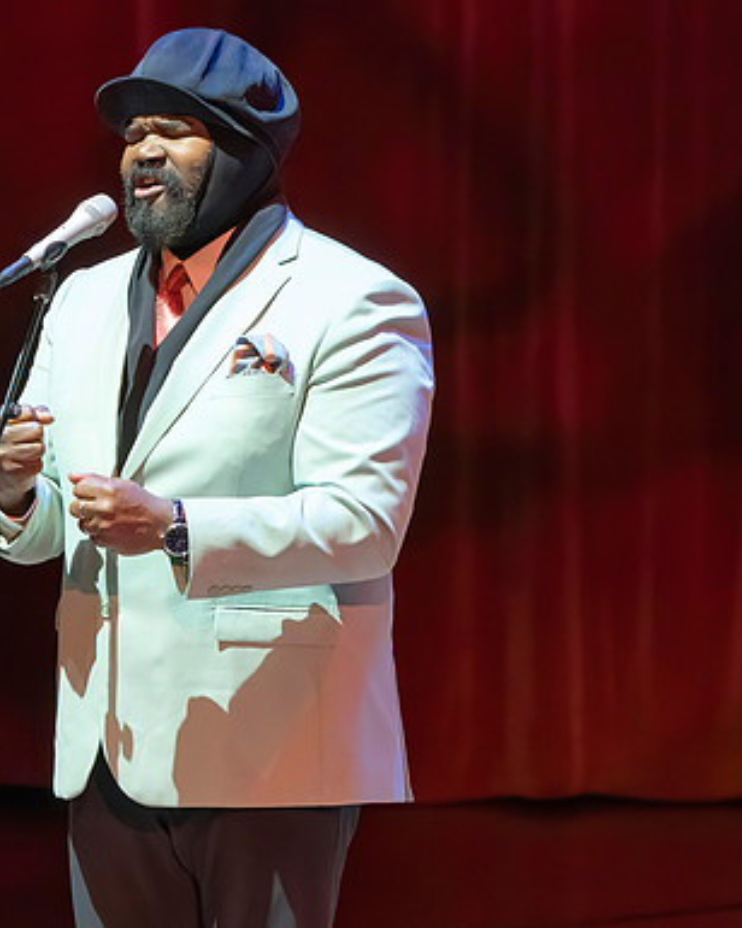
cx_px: 153
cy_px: 751
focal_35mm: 643
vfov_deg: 3.0
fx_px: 17651
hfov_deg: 2.4
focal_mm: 268
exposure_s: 1/250
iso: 6400
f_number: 7.1
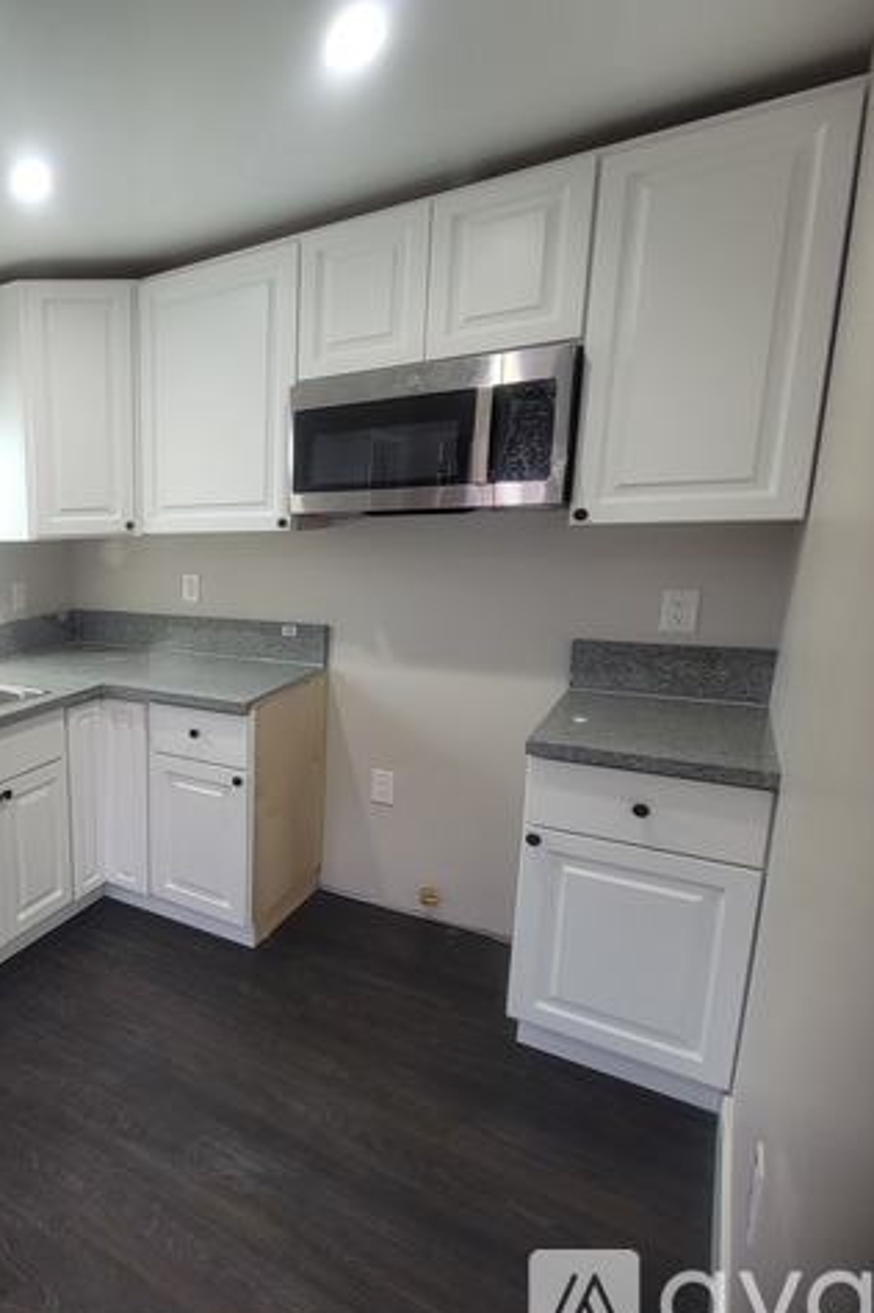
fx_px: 693
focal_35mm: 19
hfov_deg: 54.3
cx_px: 54
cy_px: 669
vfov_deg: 86.9
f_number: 2.2
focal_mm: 2.2
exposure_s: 1/60
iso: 100
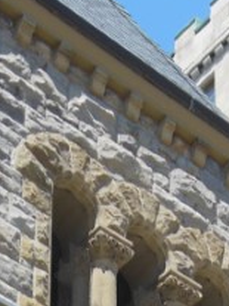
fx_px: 1660
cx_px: 188
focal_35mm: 188
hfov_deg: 7.9
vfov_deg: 9.5
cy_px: 711
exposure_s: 1/640
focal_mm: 6.8
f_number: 3.6
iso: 125
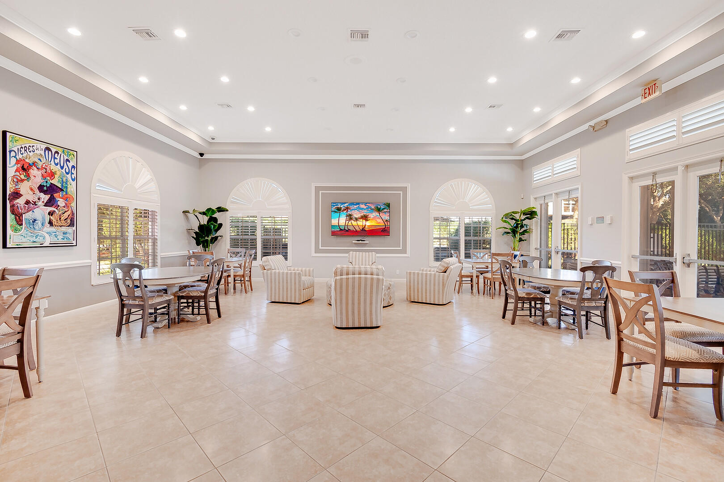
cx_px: 362
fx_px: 302
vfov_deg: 77.3
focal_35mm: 15
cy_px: 241
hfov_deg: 100.4
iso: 250
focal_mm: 10
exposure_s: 1/125
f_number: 8
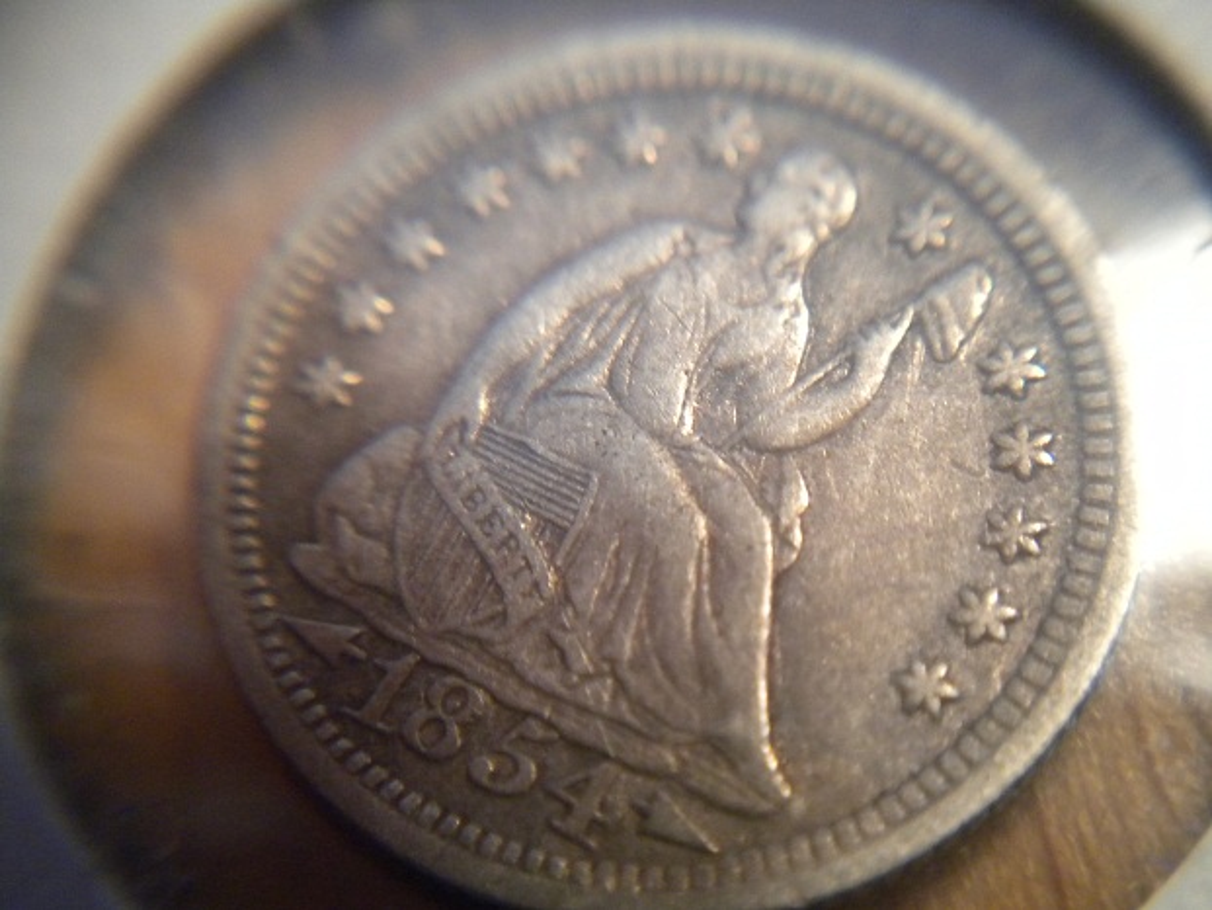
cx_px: 606
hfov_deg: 45.8
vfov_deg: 35.1
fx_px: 1436
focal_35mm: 41
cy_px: 455
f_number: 3.5
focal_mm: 7.4
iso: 400
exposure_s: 1/17.2
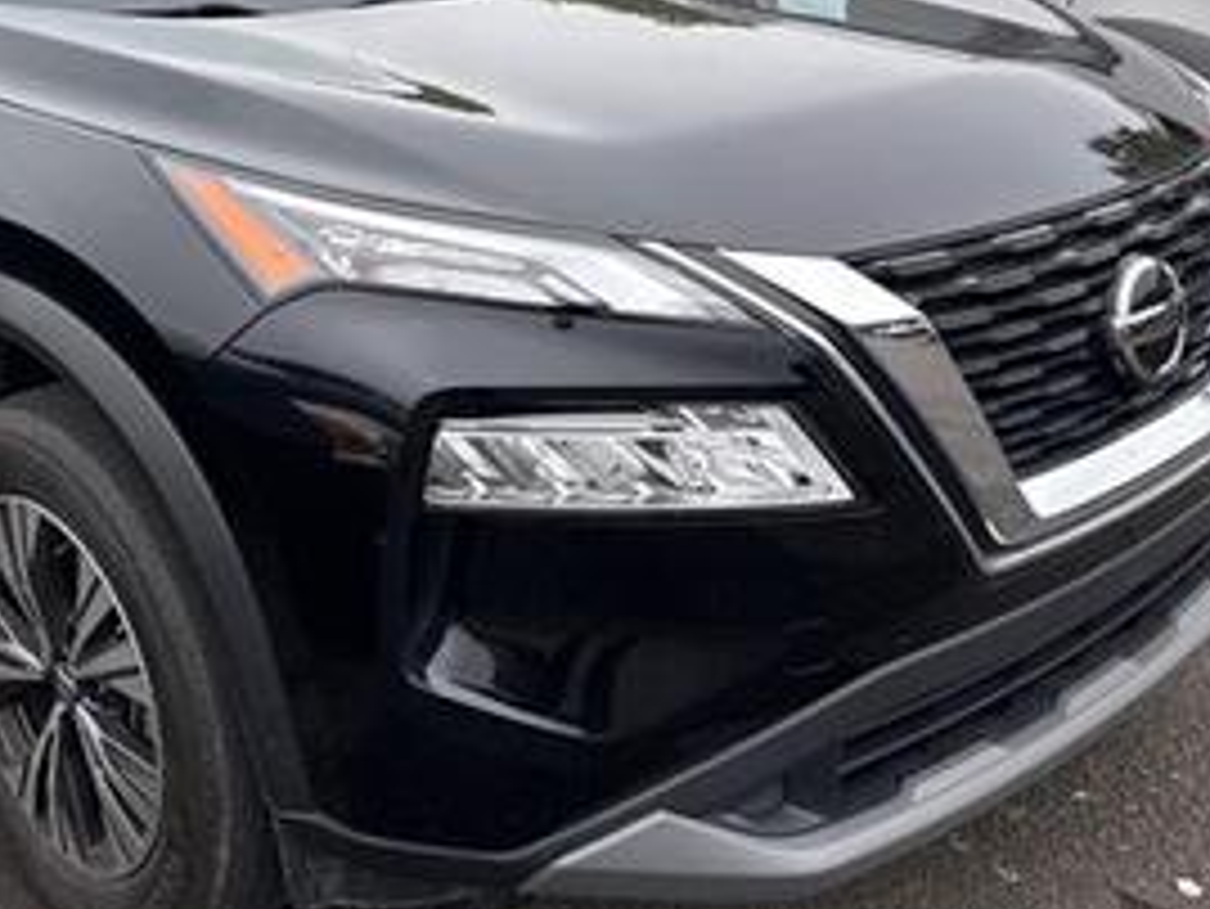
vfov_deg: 32.2
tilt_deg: -18.2
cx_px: 369
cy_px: 387
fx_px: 1574
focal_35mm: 45
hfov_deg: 41.3
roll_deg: +4.4
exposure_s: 1/2703
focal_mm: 6.76
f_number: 1.78
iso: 80
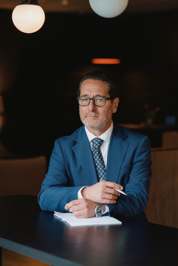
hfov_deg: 16.1
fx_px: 630
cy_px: 133
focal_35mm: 85
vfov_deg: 23.9
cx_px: 89
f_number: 2.8
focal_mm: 85
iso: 400
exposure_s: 1/320
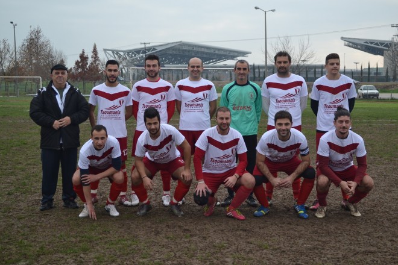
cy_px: 132
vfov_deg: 22.6
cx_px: 199
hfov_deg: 33.4
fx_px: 663
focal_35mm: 60
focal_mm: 40
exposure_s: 1/800
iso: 400
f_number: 5.3
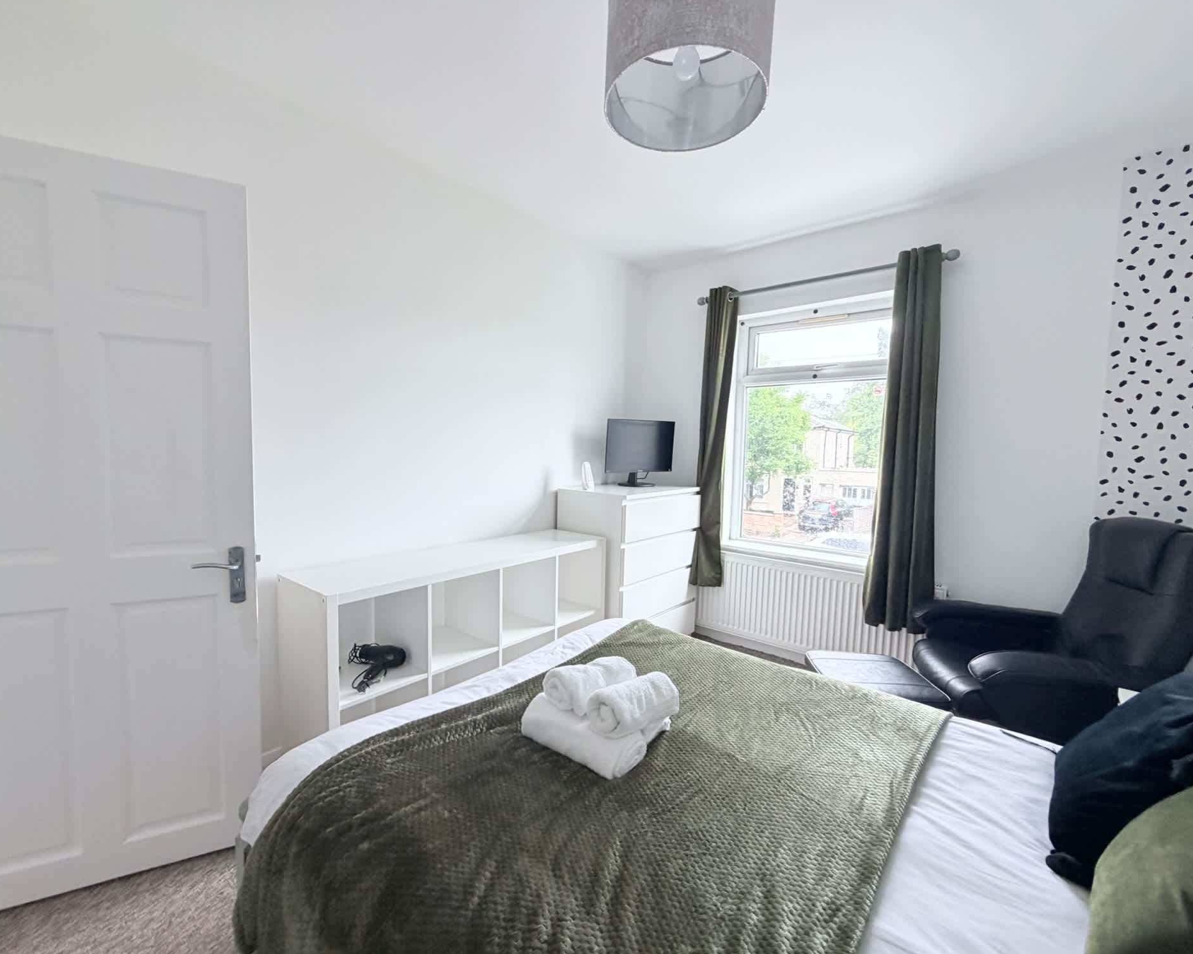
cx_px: 570
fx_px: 530
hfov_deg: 96.7
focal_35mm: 15
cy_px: 485
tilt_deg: -4.7
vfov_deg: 84.0
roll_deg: -1.0
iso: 250
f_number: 2.2
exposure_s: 1/121
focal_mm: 2.2
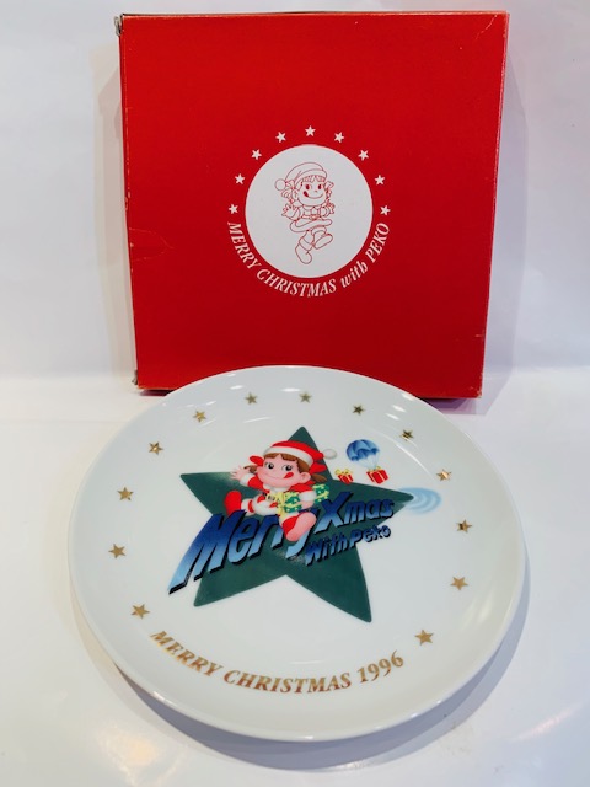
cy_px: 394
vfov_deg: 67.3
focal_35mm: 26
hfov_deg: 53.1
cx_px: 295
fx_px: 591
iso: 64
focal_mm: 4.25
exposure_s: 1/100
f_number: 1.8
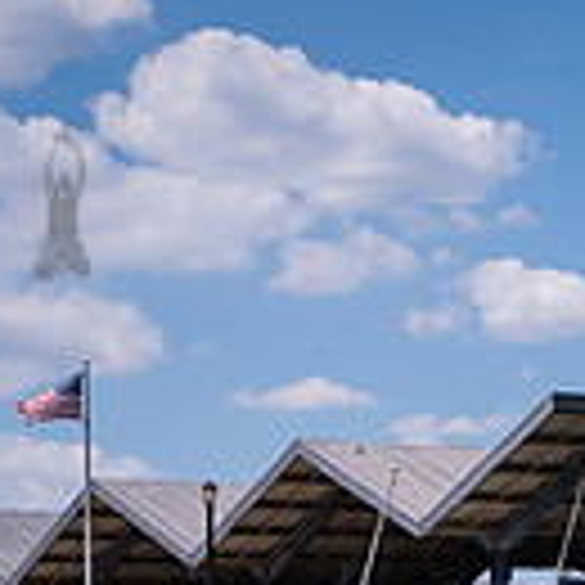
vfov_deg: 10.6
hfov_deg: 10.5
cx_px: 927
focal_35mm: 159
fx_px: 3040
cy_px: 850
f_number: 4
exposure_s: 1/1250
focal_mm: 42
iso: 100
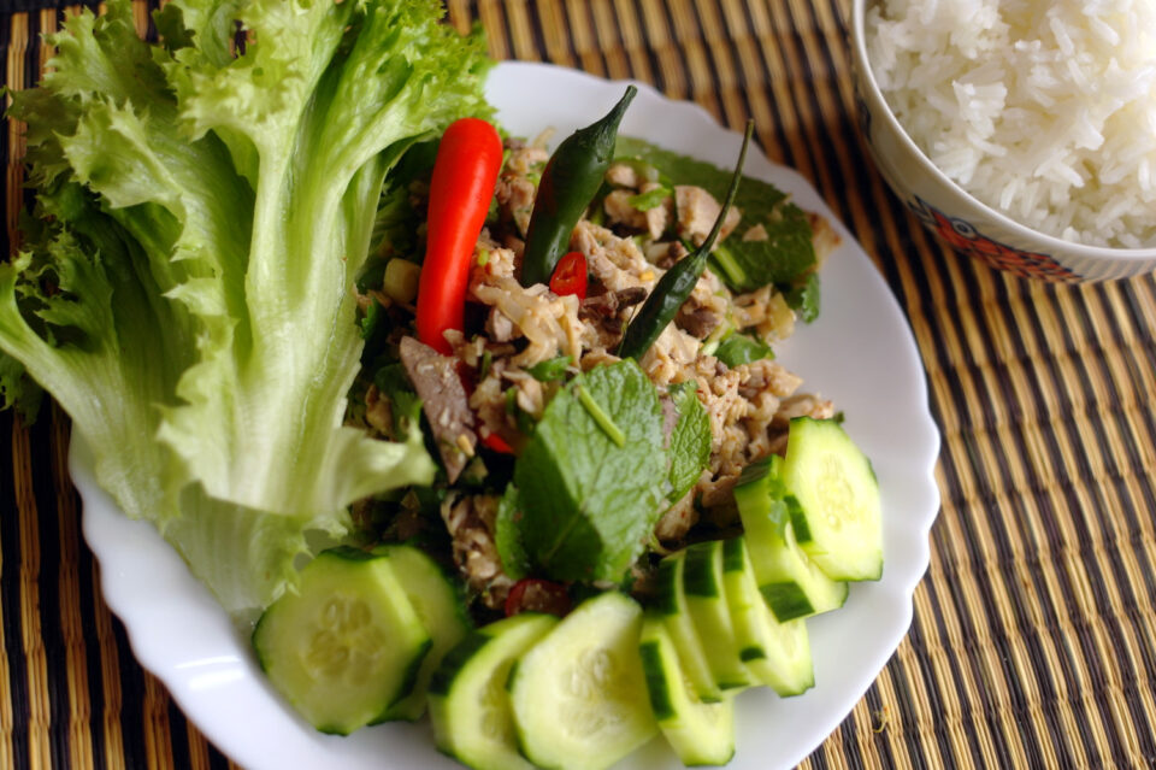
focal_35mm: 46
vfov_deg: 29.2
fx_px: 1476
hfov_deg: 42.8
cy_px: 385
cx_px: 578
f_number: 2
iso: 100
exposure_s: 1/100
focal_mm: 30
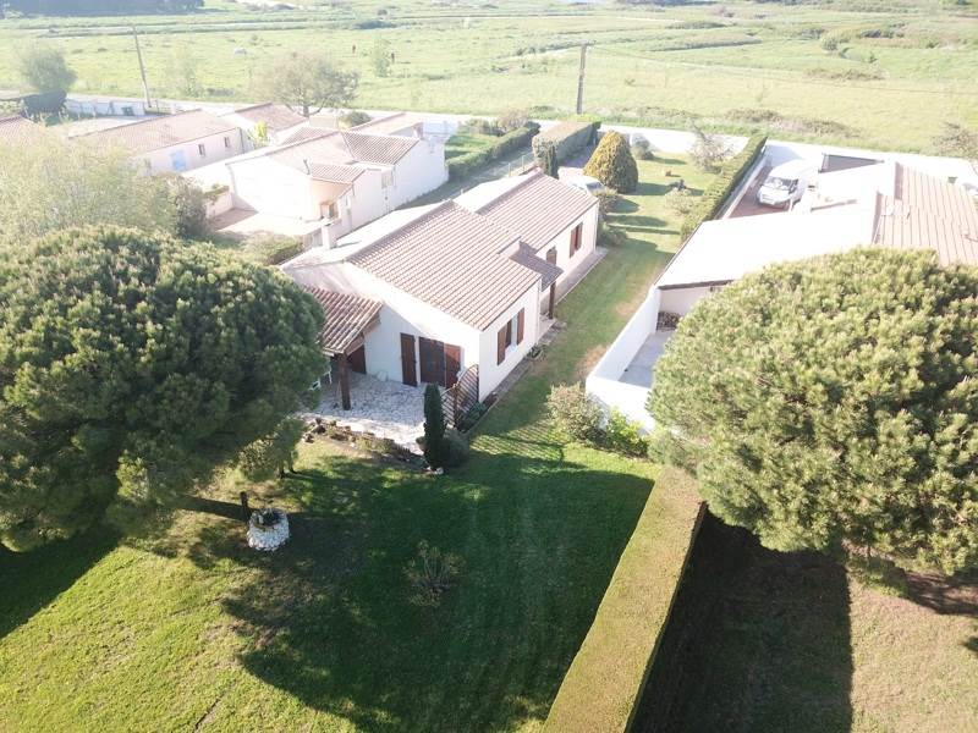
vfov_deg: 53.1
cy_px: 366
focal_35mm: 26
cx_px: 489
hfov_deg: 67.3
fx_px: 735
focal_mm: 4.73
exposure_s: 1/323
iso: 100
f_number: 2.2
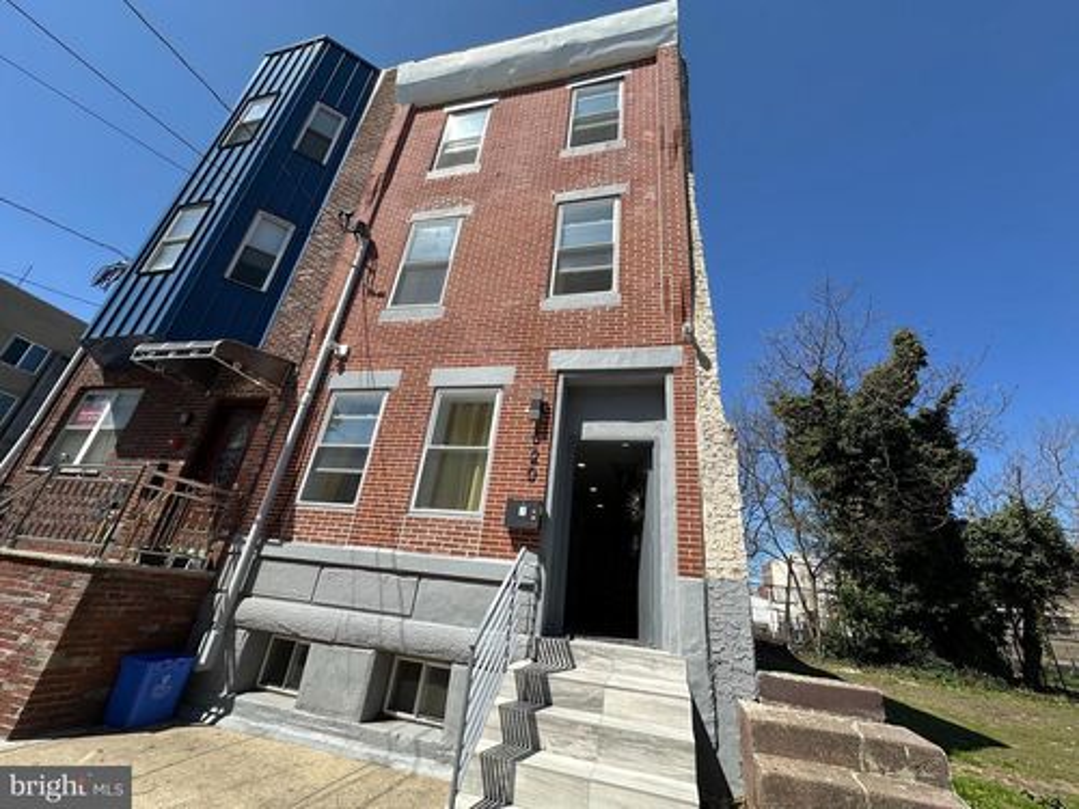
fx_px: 436
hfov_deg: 102.1
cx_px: 540
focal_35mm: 14
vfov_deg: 85.7
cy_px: 404
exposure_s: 1/2257
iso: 40
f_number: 2.2
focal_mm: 2.22
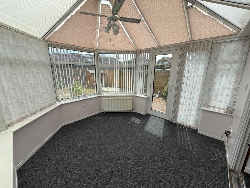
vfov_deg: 85.7
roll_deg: -0.3
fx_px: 101
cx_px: 125
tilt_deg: -12.0
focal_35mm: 14
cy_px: 94
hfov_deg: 102.1
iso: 50
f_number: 2.2
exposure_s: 1/928
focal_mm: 2.22
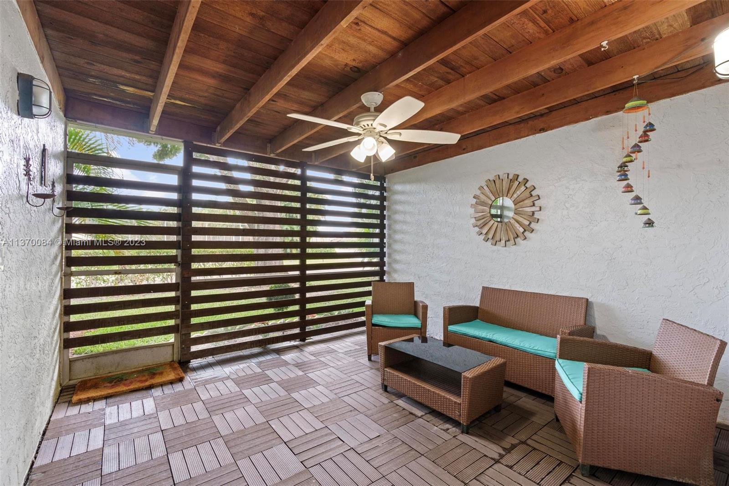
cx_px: 364
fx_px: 324
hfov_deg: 96.7
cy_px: 243
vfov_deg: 73.7
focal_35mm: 16
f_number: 9
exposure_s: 1/2
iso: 200
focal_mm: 16
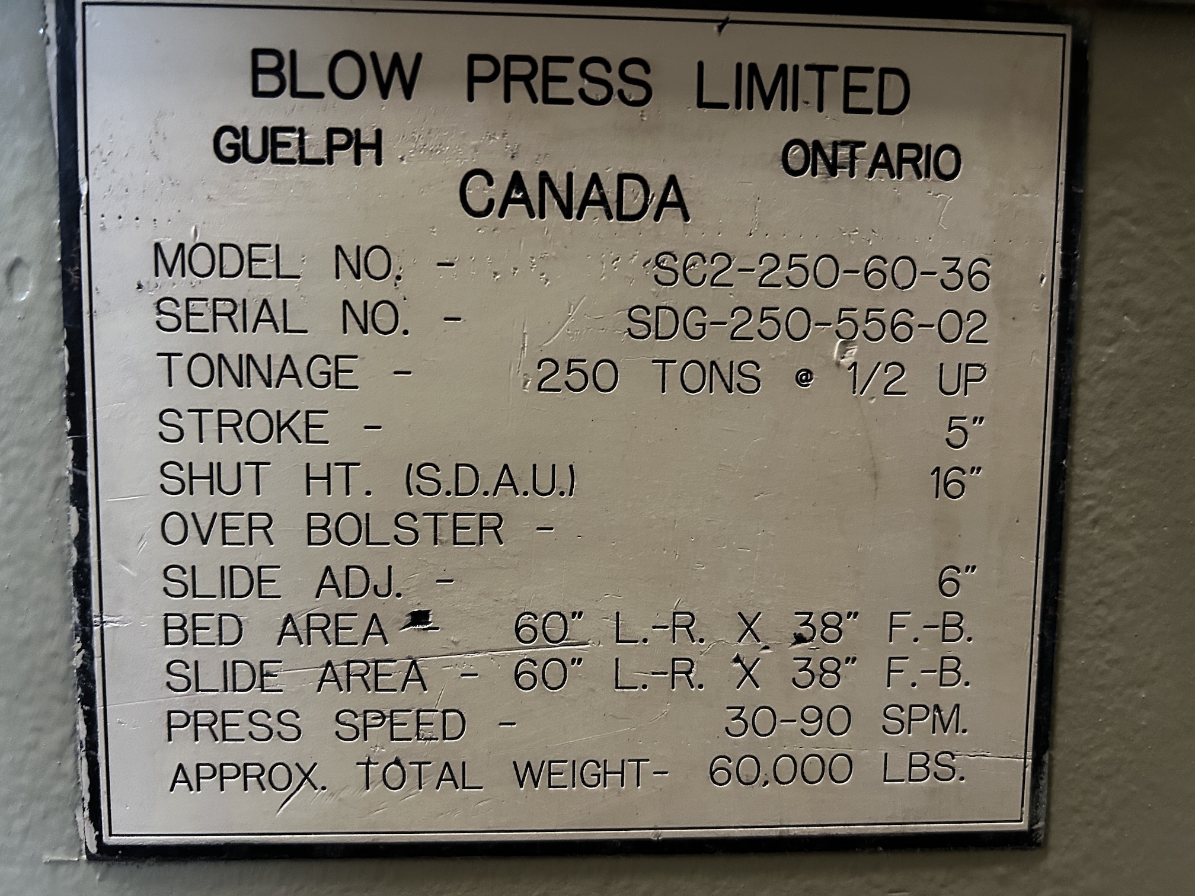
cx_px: 598
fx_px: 898
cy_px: 448
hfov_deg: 67.3
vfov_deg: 53.1
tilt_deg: -5.3
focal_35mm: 26
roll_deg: -0.3
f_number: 1.5
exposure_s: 1/30
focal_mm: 5.7
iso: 640
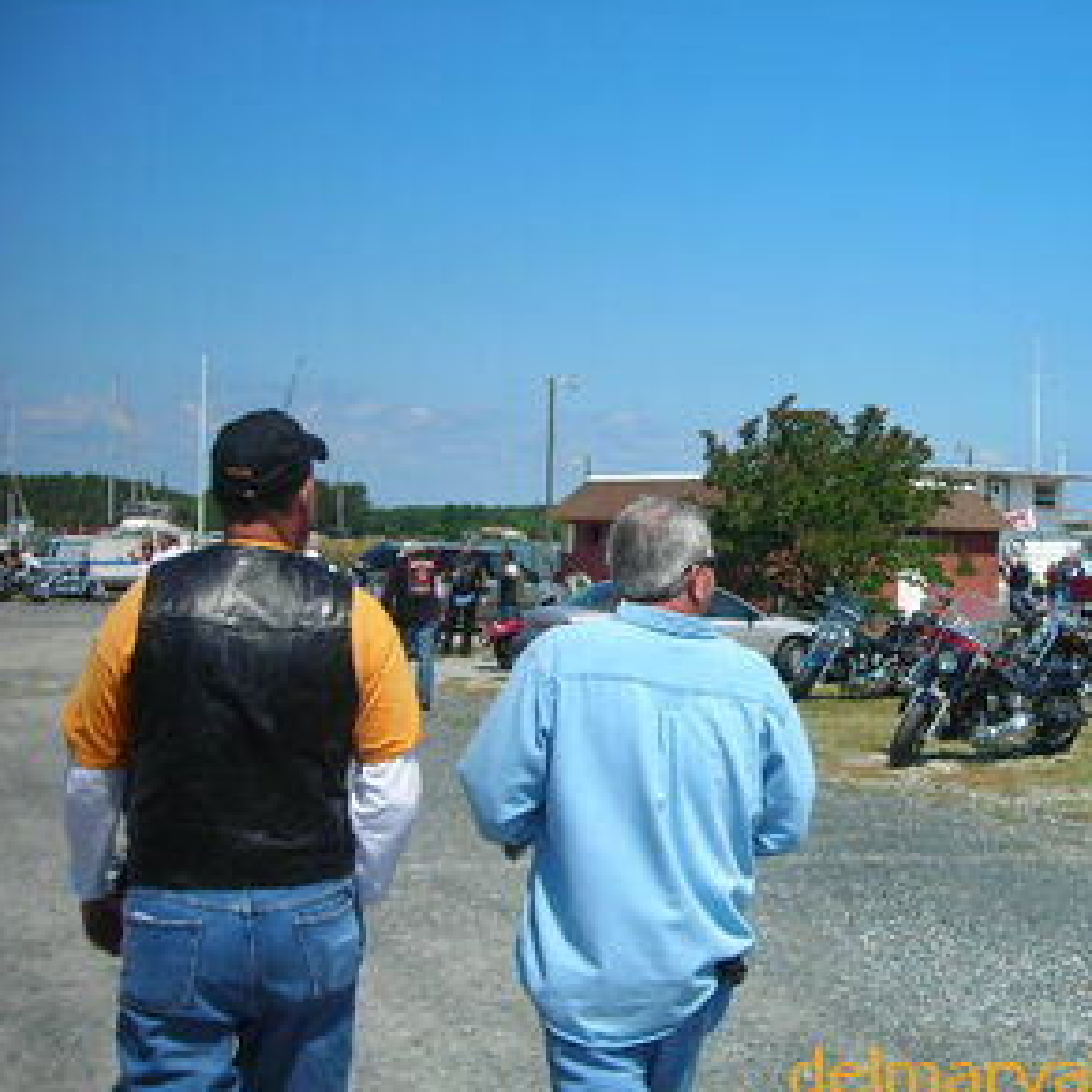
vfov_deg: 36.8
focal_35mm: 46
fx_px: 1642
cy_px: 546
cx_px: 711
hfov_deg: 36.5
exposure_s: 1/188
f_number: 6.4
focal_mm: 6.3
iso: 50
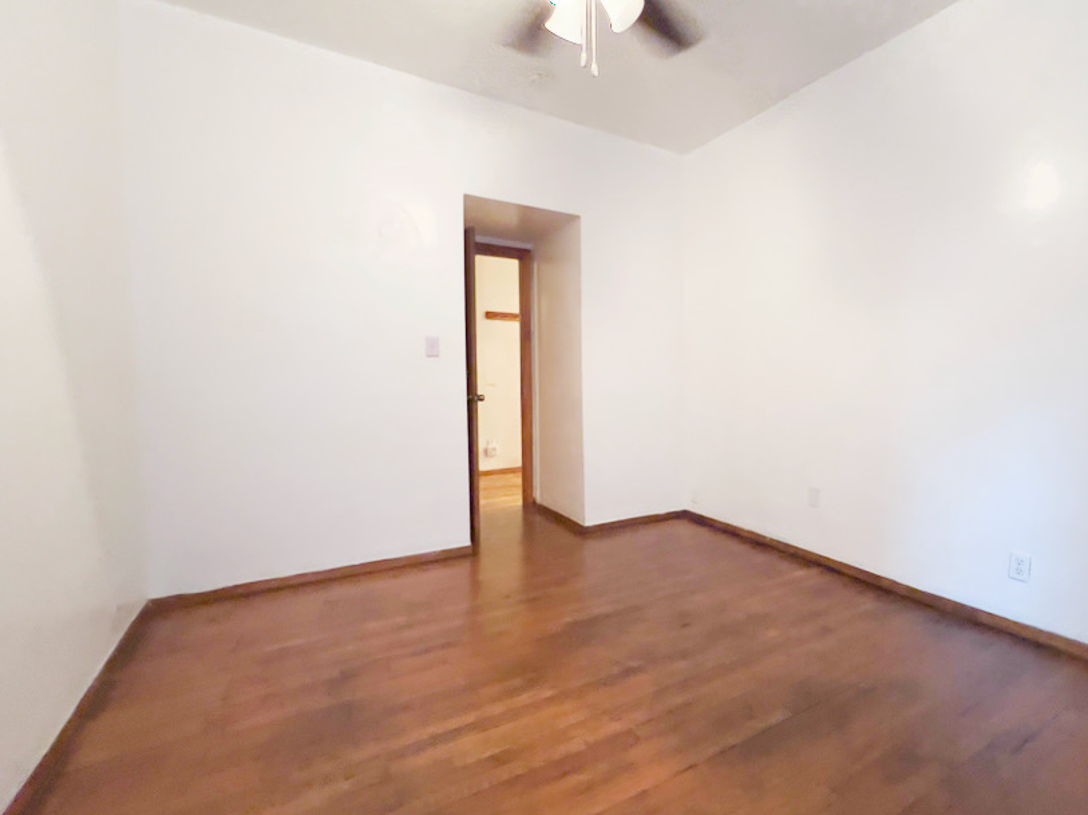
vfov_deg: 78.0
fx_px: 503
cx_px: 658
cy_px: 397
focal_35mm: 16
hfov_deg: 93.2
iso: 800
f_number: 1.8
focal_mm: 1.57
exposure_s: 1/60
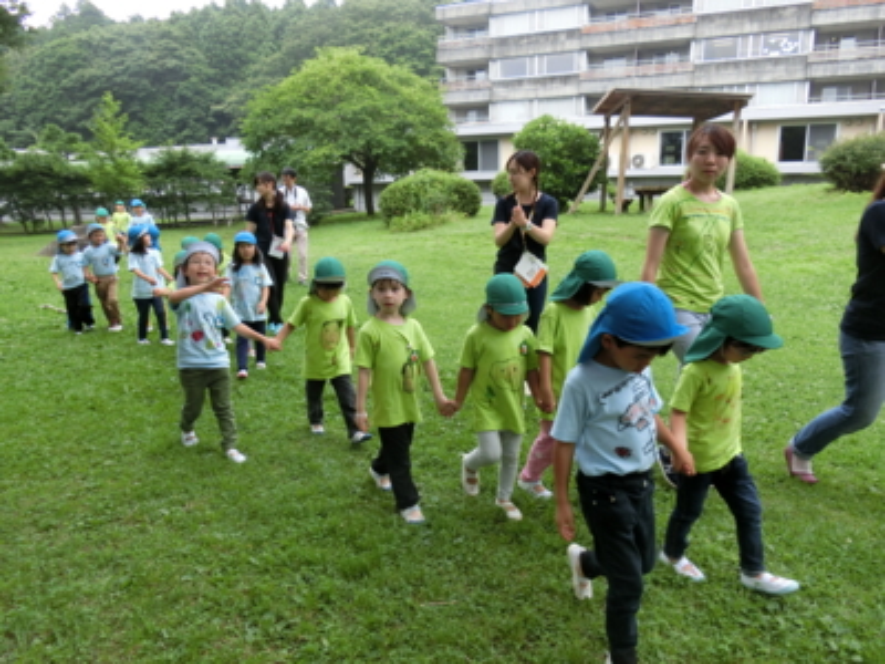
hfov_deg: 69.4
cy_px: 332
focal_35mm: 25
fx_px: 639
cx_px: 442
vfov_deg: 54.9
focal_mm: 4.5
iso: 160
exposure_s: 1/250
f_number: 3.5
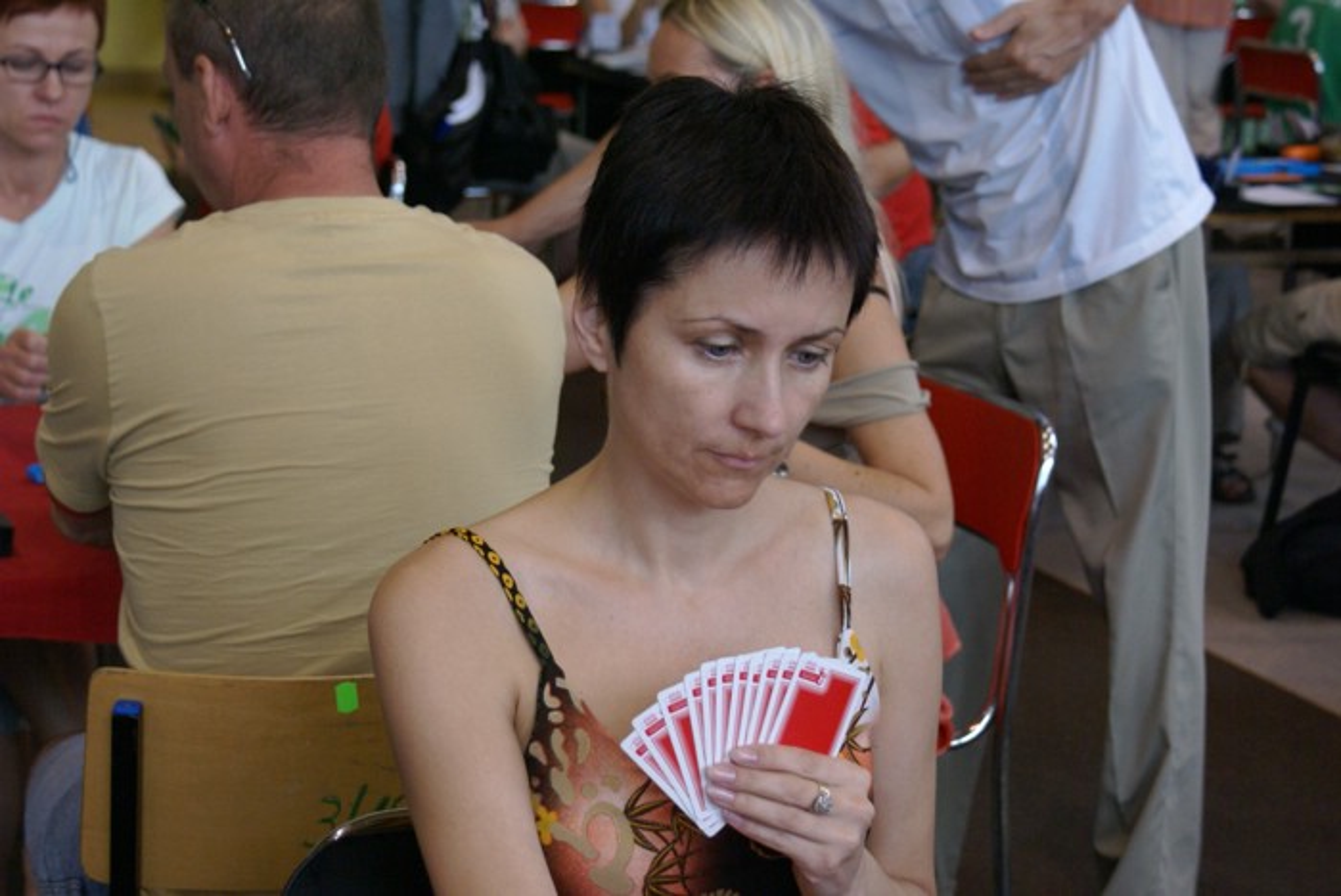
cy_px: 448
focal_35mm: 82
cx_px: 670
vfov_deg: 16.6
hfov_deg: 24.6
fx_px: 3076
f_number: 5.6
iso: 800
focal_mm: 55
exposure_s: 1/60
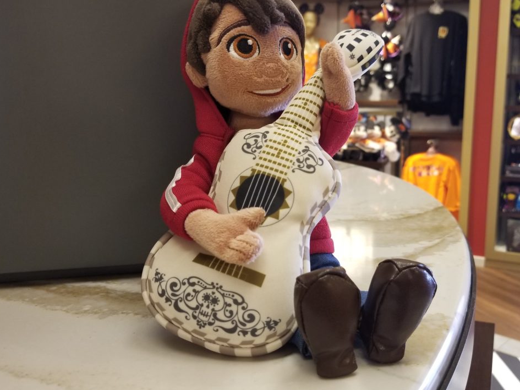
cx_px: 313
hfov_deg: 54.9
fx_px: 496
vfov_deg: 42.9
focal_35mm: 33
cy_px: 186
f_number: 1.7
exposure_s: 1/60
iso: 160
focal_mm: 4.25
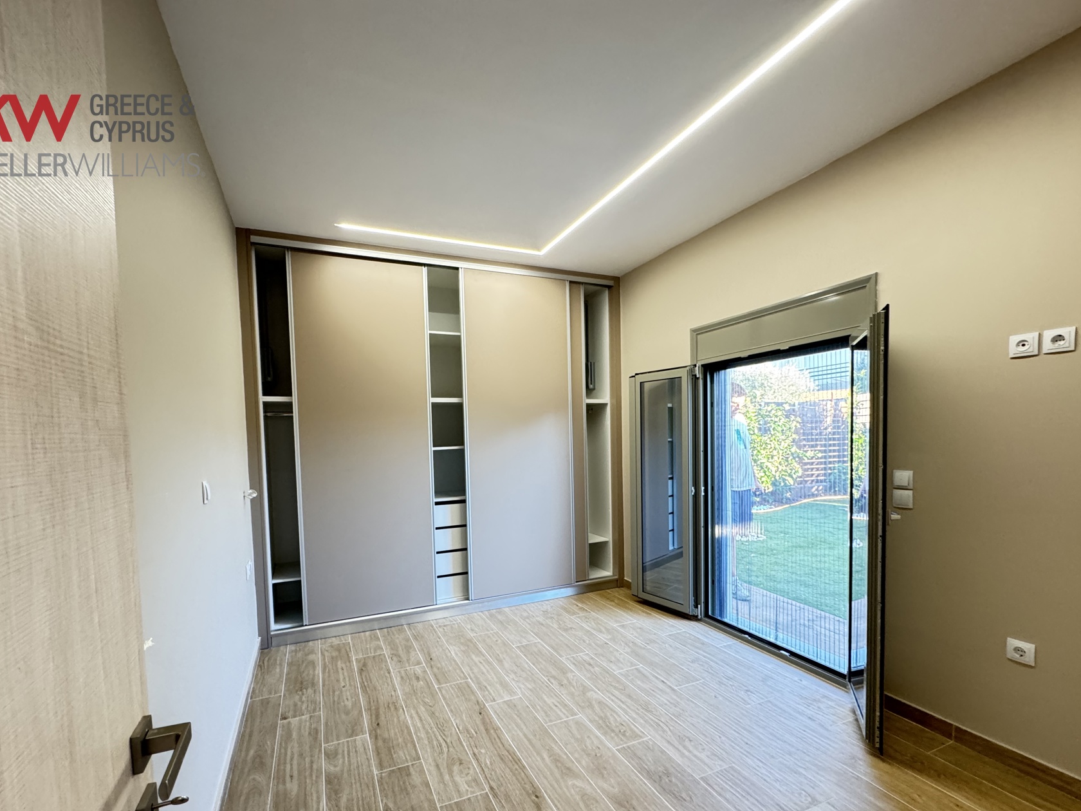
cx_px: 520
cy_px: 462
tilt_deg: -2.3
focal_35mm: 16
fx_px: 500
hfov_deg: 94.5
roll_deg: +1.3
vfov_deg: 77.7
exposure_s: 1/50
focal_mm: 2.22
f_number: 2.2
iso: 400
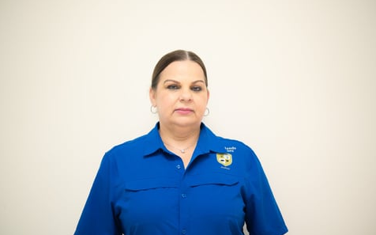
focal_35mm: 116
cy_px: 111
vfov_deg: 11.3
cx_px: 187
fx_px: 1183
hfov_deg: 18.1
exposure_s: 1/160
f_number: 1.2
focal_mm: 75
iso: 320
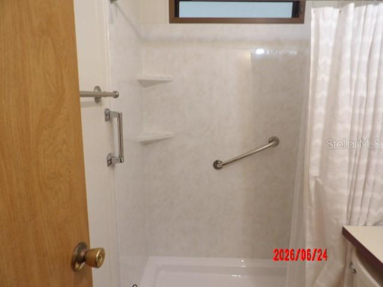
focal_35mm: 24
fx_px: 266
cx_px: 192
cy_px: 144
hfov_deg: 71.6
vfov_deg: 56.8
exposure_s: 1/17
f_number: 3.2
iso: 215
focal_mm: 4.3
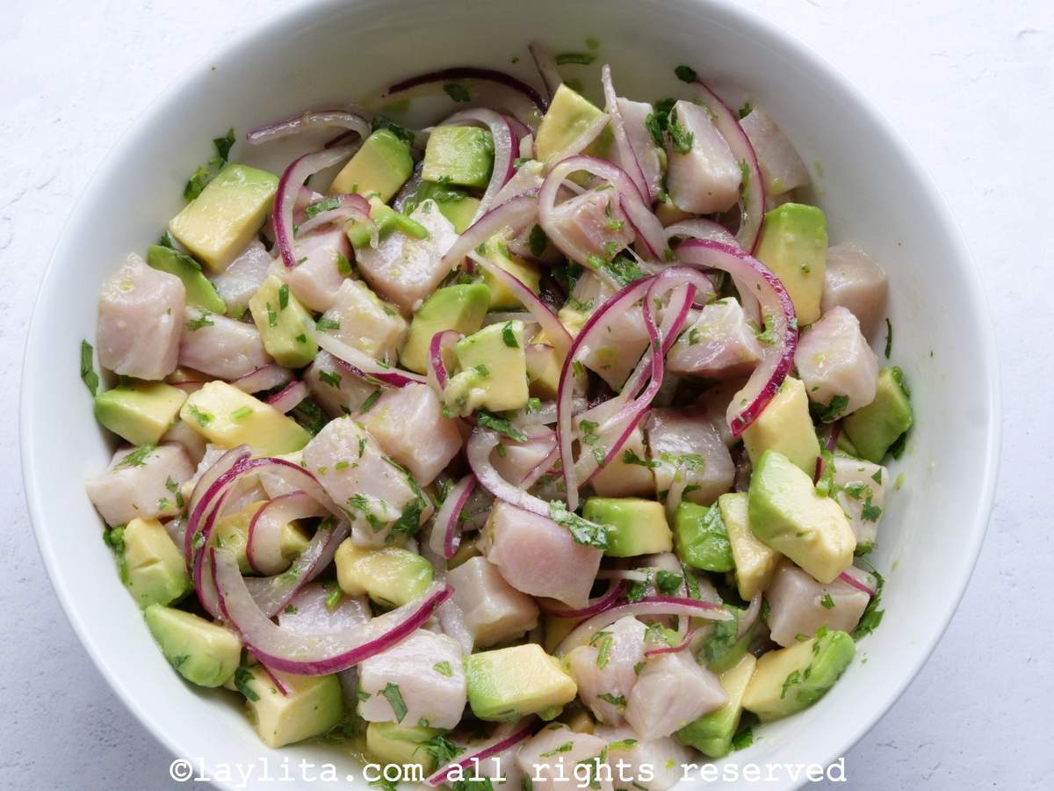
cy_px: 396
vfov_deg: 21.6
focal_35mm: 68
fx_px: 2070
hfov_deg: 28.6
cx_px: 527
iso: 1000
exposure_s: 1/80
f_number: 14
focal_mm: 34
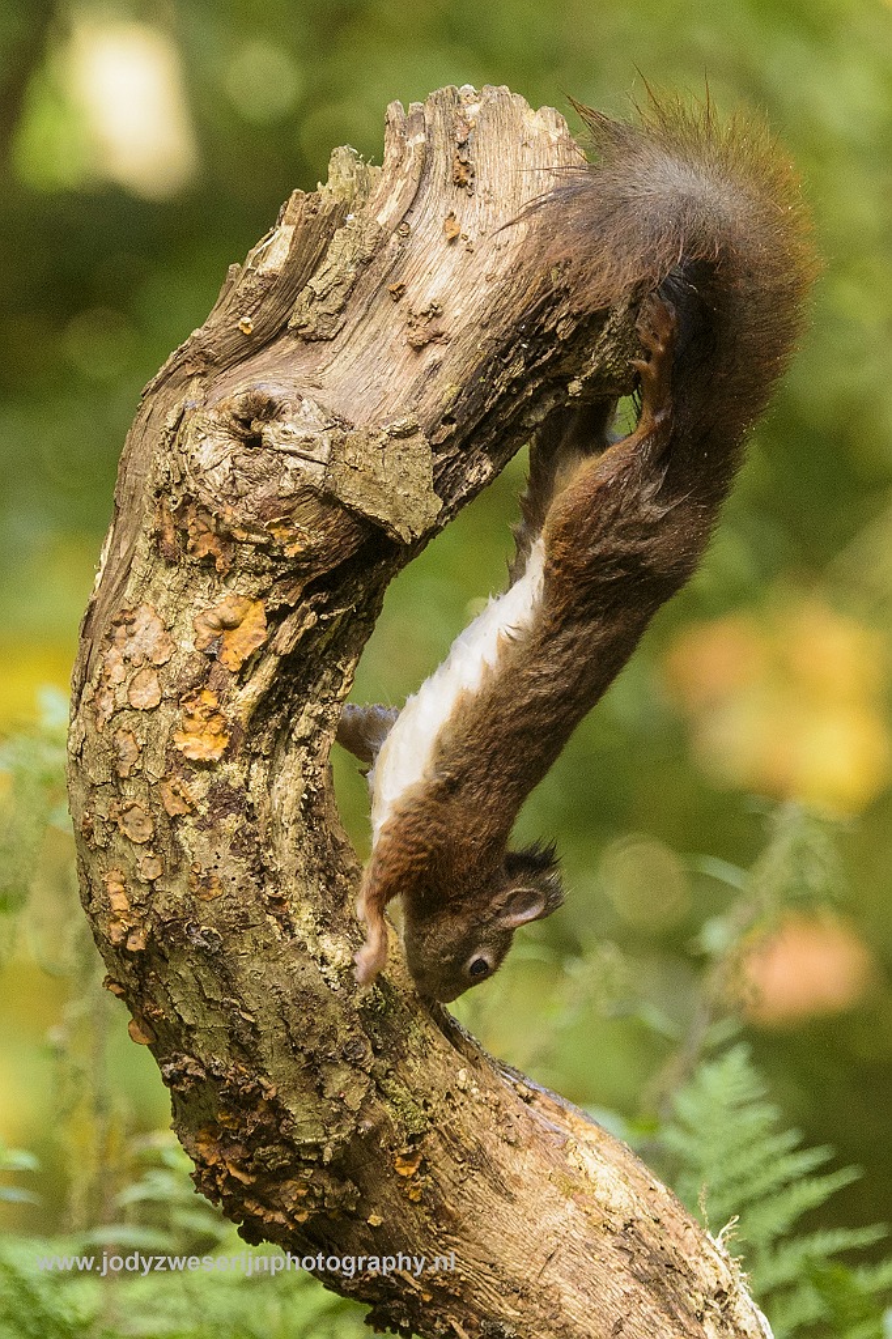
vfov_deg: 9.8
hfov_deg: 6.5
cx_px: 446
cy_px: 670
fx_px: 7810
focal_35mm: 210
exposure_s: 1/400
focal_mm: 210
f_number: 5.6
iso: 1800
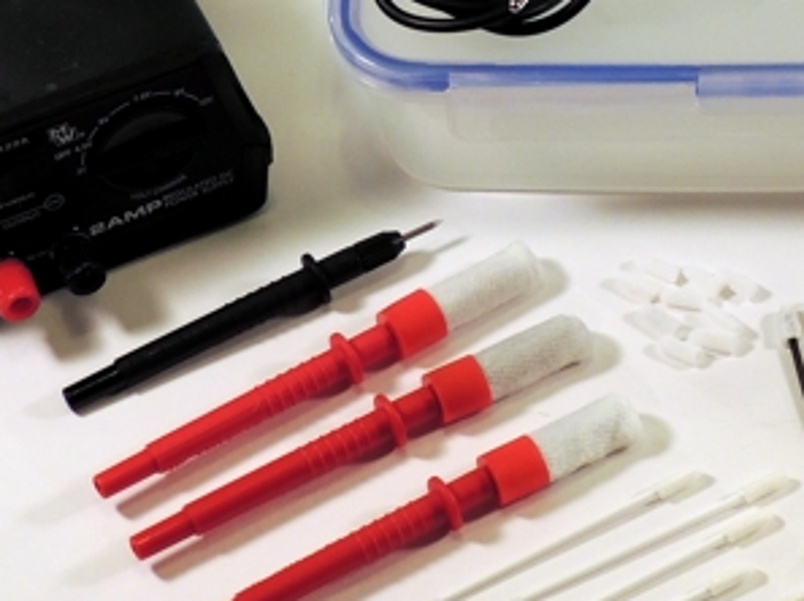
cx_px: 774
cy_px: 116
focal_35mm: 87
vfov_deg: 16.8
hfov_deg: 21.8
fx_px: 2018
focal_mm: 7.6
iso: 100
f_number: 3.4
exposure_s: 1/50
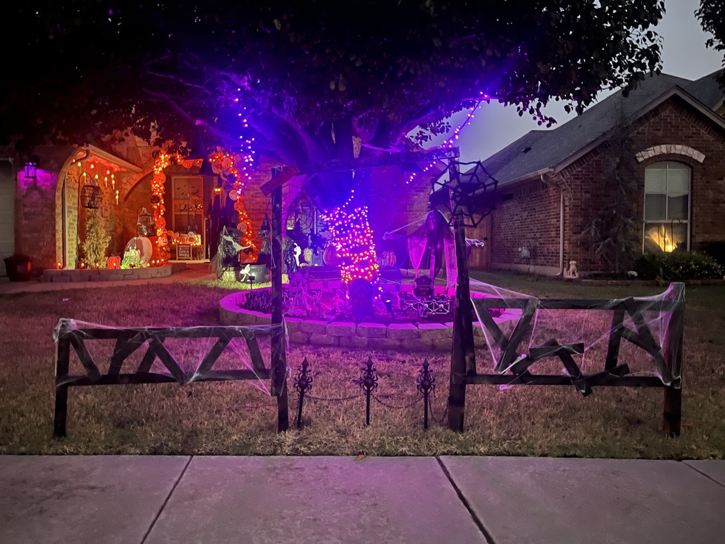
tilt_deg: -2.6
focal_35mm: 28
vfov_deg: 49.7
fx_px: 586
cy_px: 264
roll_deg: -0.6
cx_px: 341
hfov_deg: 63.4
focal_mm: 5.1
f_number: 1.6
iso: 1000
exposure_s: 1/5
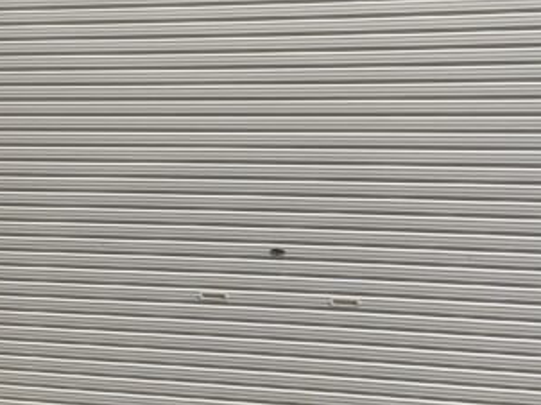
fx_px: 968
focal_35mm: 62
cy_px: 131
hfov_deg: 31.2
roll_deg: +0.5
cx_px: 290
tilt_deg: +0.6
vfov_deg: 23.5
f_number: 1.8
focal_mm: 4.25
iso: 25
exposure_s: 1/274
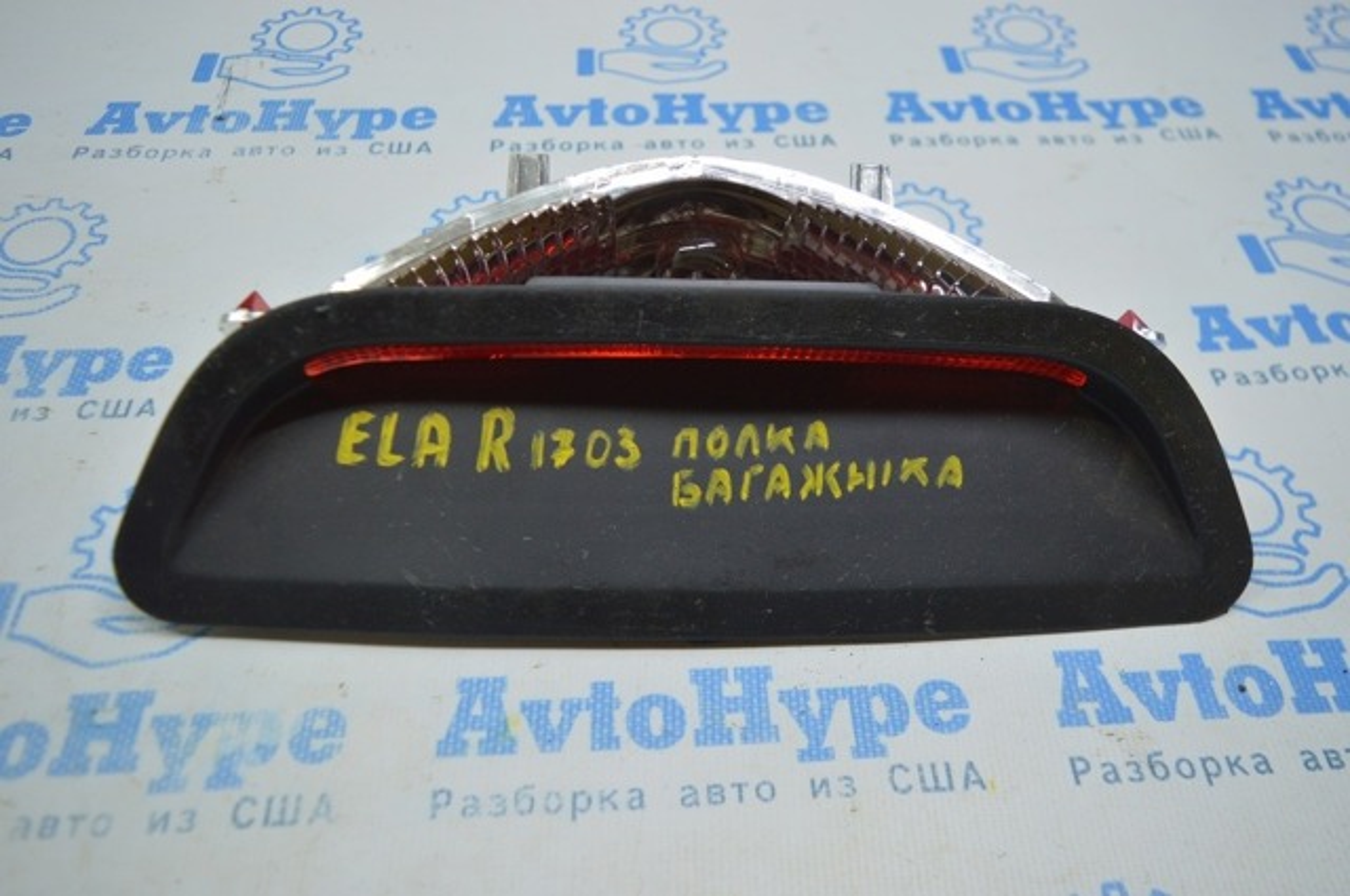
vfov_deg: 43.5
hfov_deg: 62.0
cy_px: 448
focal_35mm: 30
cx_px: 675
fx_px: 1124
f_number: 3.5
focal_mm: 20
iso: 400
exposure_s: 1/100
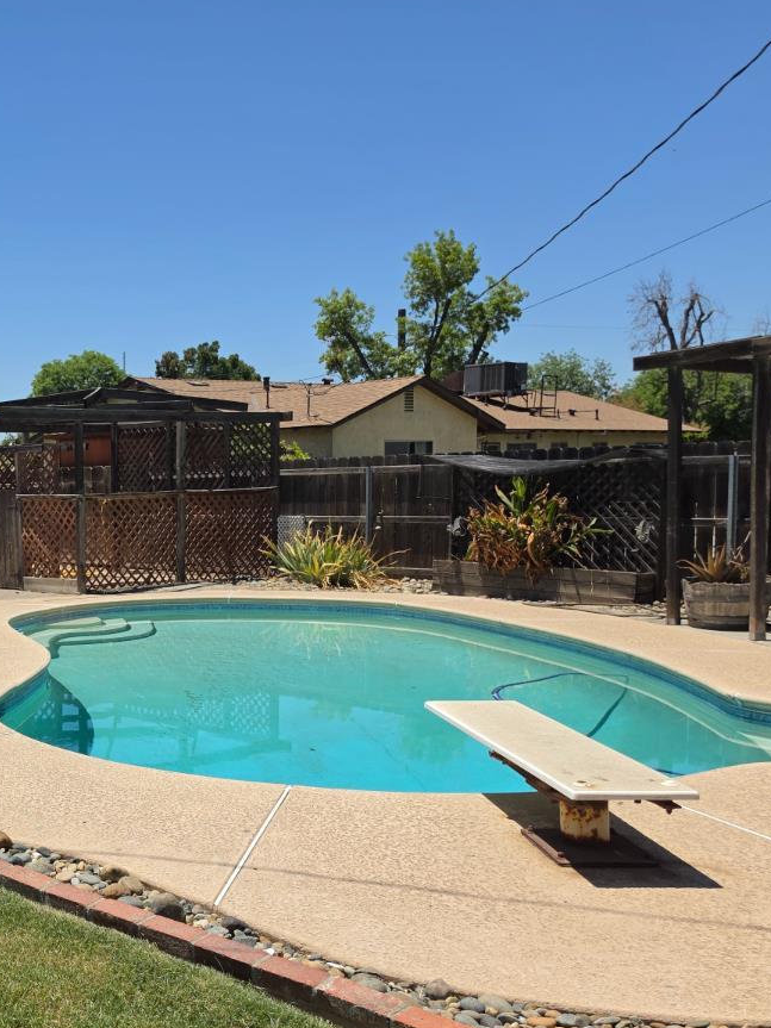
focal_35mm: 40
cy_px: 621
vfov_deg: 46.5
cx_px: -37
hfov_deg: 32.4
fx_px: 1188
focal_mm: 6.5
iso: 50
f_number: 1.4
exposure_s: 1/7939
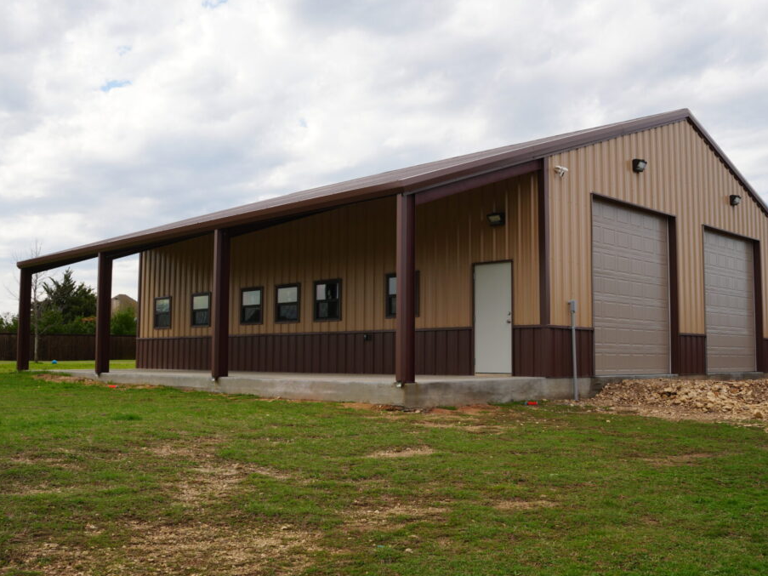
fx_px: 813
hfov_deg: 50.6
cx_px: 391
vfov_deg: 39.0
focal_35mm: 37
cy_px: 288
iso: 100
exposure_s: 1/125
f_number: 9
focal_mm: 22.4
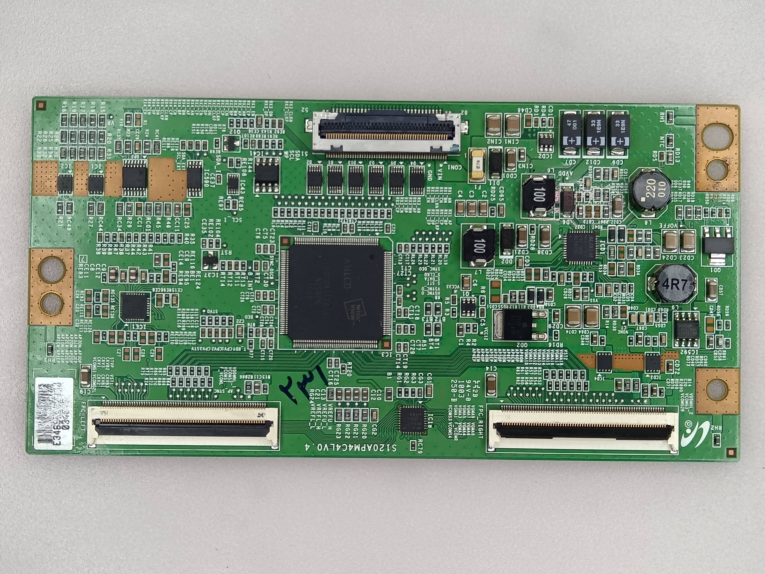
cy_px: 287
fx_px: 1193
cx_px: 382
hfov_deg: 35.5
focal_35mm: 54
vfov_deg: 27.0
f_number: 1.9
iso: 212
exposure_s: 1/100
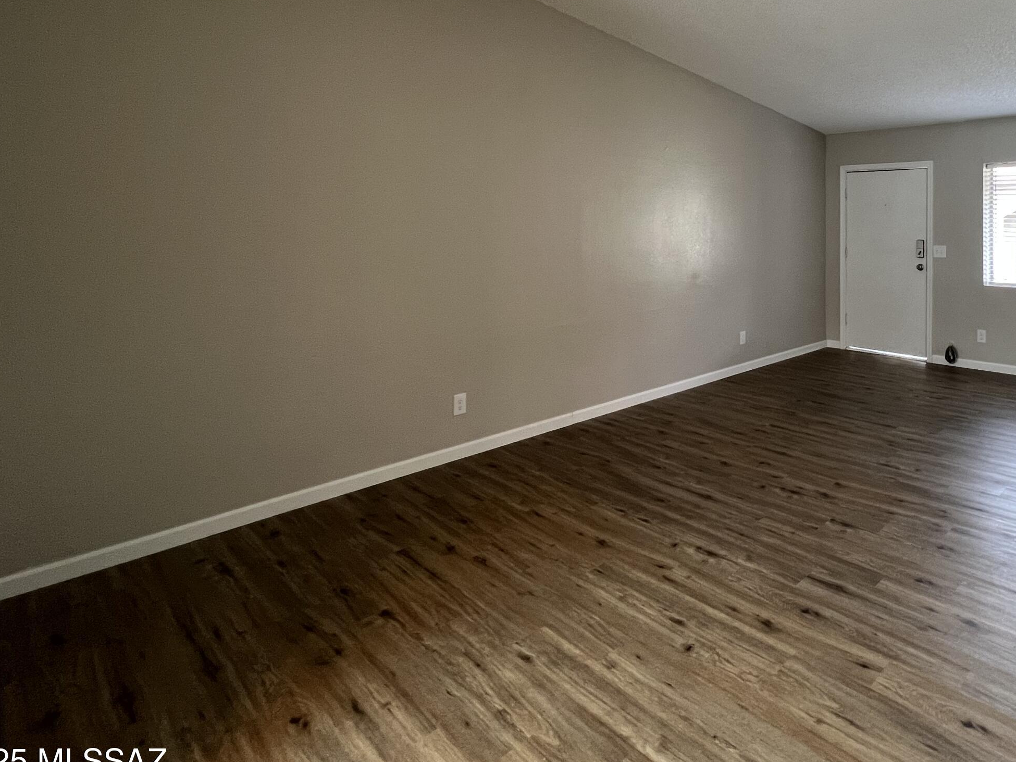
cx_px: 709
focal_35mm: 20
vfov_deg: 63.6
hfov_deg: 78.0
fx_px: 587
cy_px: 229
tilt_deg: -0.3
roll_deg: +0.6
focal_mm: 1.57
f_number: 1.8
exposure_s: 1/60
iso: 250
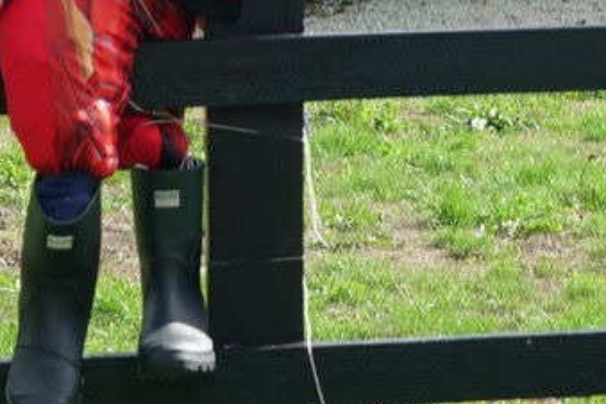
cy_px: -124
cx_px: 894
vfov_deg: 4.0
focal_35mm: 343
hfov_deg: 5.9
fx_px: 5773
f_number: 5
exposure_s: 1/200
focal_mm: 30.5
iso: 100
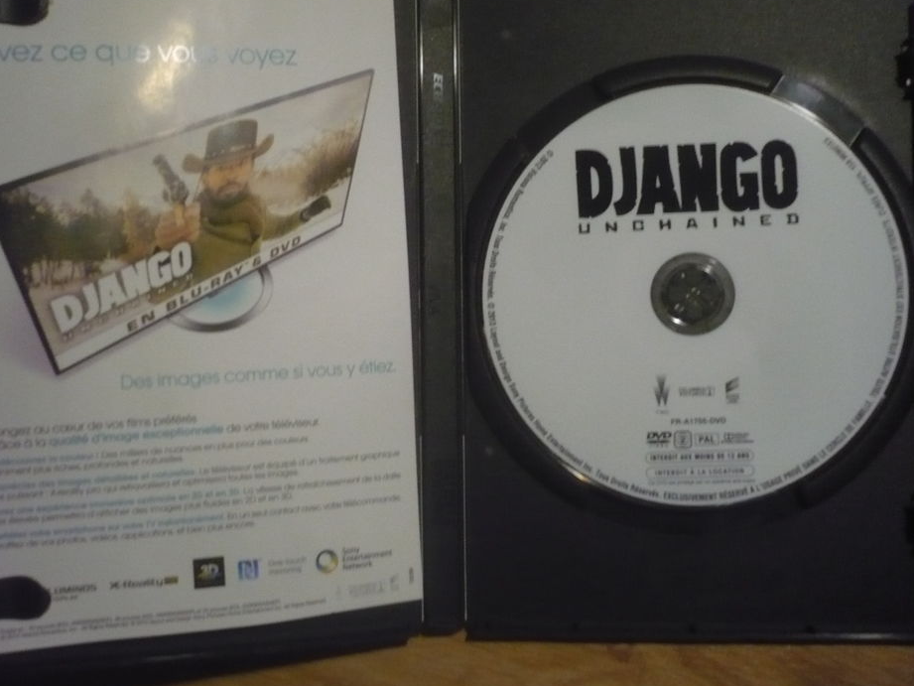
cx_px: 429
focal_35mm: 38
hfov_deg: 48.9
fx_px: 1003
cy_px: 334
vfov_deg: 37.7
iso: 400
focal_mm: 5.8
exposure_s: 1/25
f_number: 2.8
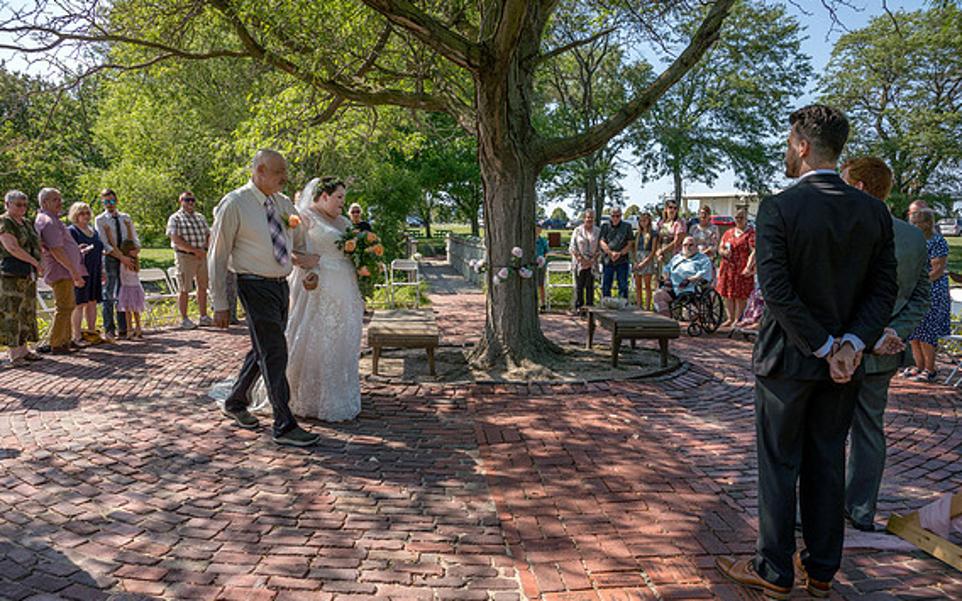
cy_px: 326
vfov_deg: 49.2
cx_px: 476
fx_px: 655
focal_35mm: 25
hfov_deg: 72.5
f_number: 5.6
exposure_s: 1/500
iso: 100
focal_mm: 24
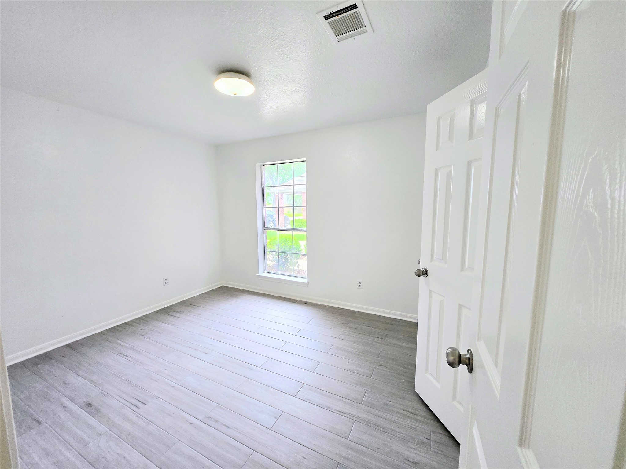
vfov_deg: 89.9
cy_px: 234
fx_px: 235
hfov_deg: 106.2
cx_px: 313
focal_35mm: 13
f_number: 2.2
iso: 80
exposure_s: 1/60
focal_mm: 1.7
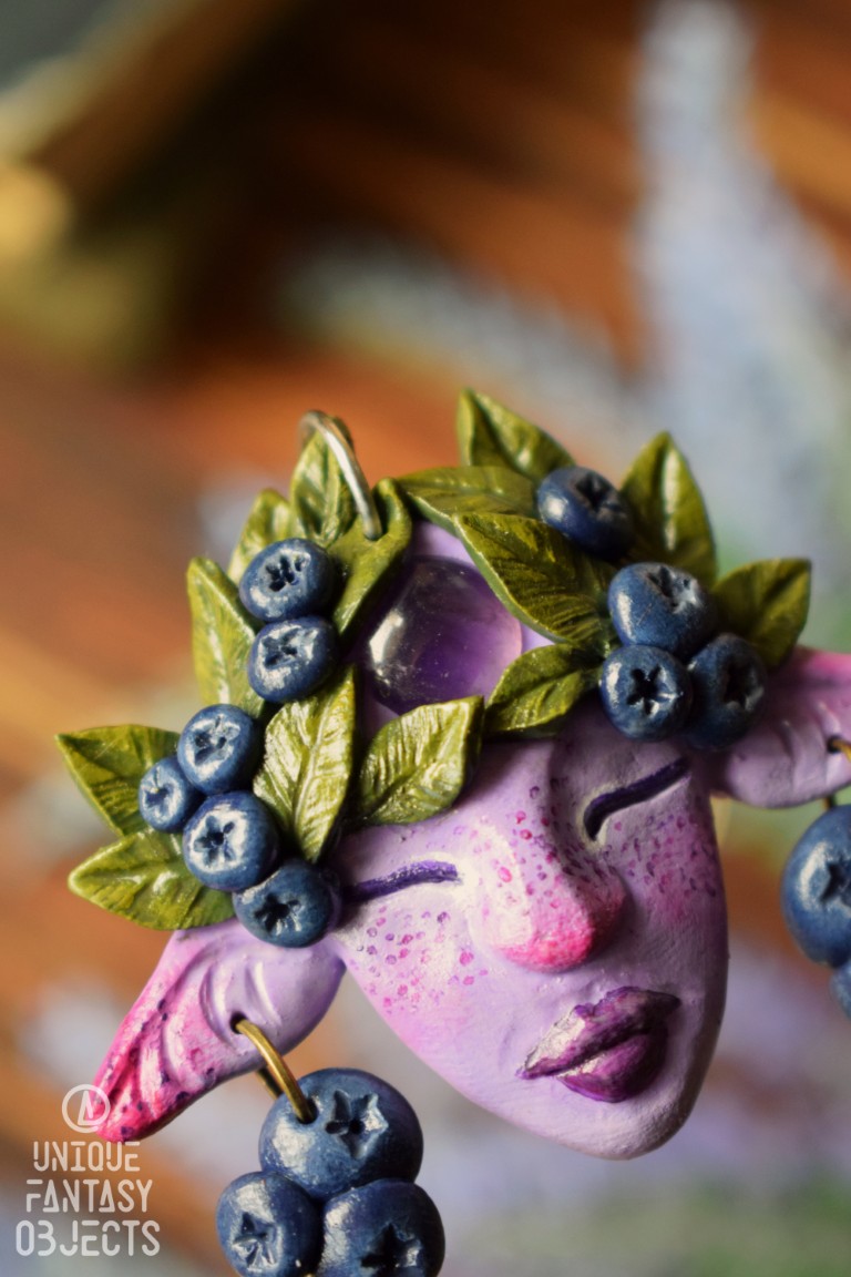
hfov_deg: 16.6
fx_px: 2925
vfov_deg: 24.6
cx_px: 426
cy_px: 638
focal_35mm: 82
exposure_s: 1/60
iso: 1400
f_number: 5.6
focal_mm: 55
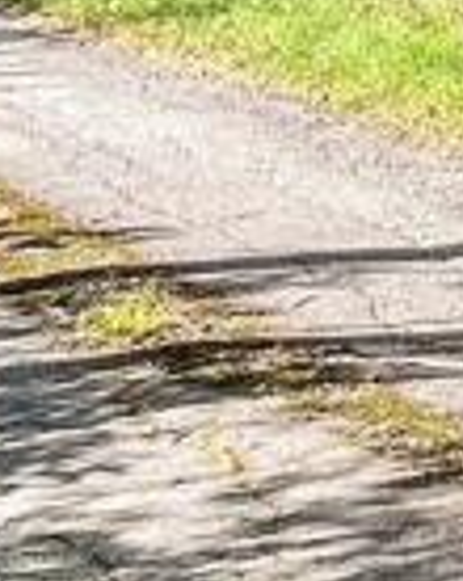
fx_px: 3605
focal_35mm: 210
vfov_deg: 9.1
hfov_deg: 7.0
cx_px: 1019
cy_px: -88
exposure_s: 1/320
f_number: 1.8
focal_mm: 3
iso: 20
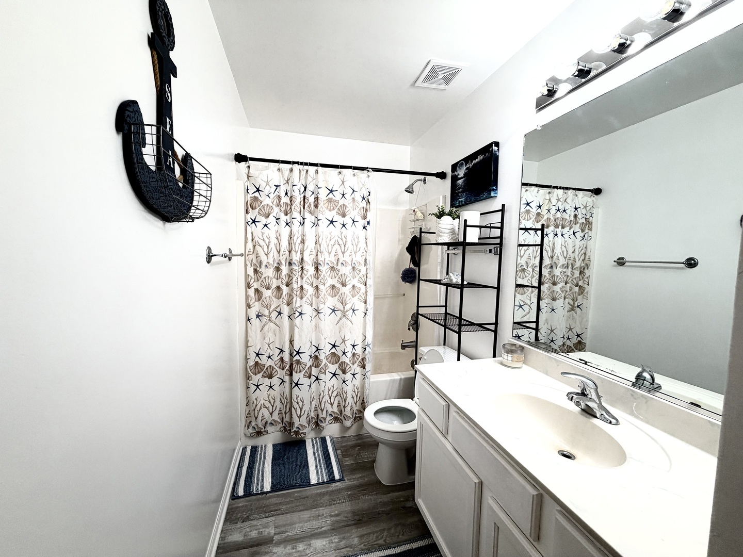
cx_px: 372
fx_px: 300
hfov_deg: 102.1
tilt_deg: -3.4
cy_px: 278
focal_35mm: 14
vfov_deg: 85.7
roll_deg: -0.6
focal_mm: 2.22
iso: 100
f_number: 2.2
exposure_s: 1/120
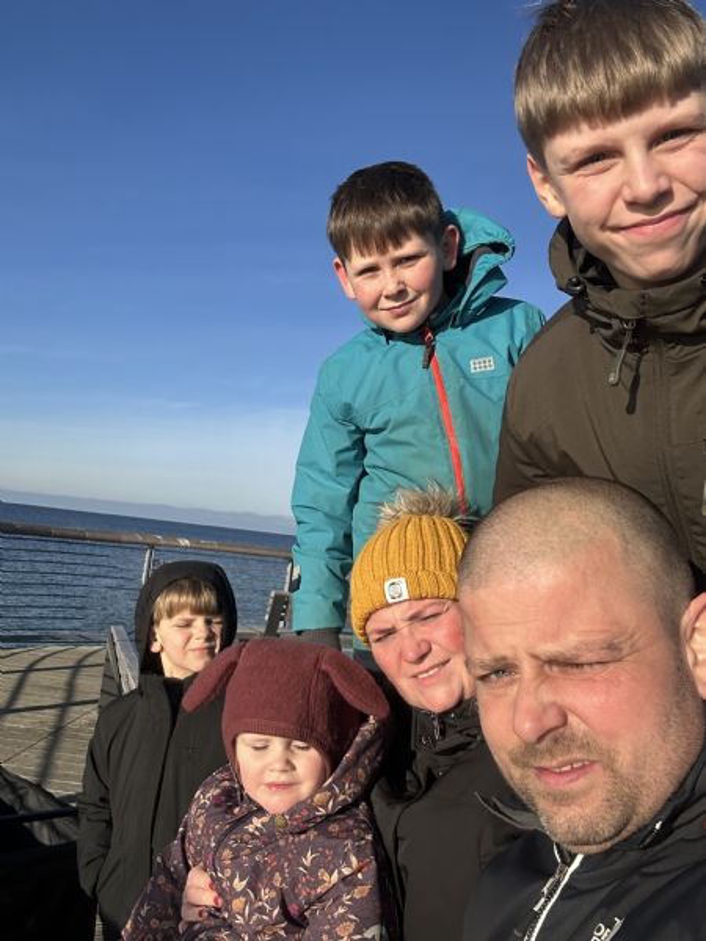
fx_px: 816
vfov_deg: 60.0
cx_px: 353
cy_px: 470
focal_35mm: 30
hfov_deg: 46.8
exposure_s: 1/1996
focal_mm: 2.69
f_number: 1.9
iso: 25
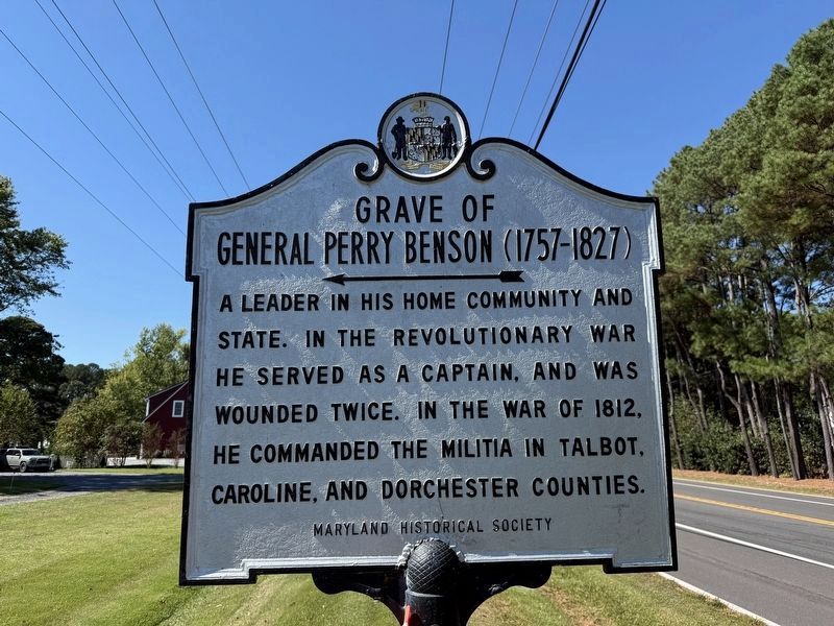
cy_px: 313
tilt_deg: +12.3
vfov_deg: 56.8
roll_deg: +0.3
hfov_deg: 71.6
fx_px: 578
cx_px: 417
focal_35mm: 24
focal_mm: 6.76
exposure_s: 1/3021
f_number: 1.78
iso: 80
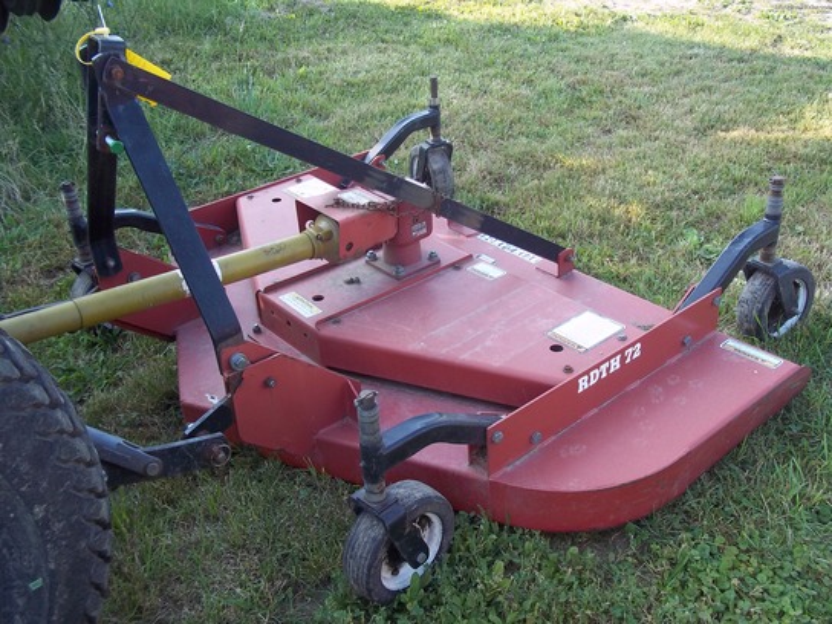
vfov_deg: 39.7
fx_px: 865
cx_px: 416
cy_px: 312
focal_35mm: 36
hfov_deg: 51.4
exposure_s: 1/125
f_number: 3.1
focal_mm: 6.5
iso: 80
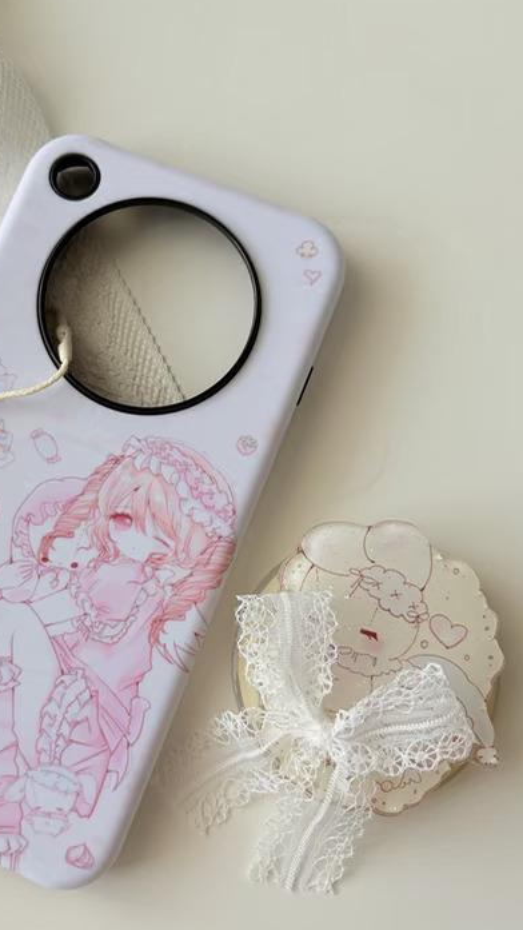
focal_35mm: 33
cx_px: 131
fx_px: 814
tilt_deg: -82.1
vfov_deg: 59.4
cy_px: 502
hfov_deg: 34.9
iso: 50
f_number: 1.6
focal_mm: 5.96
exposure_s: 1/121
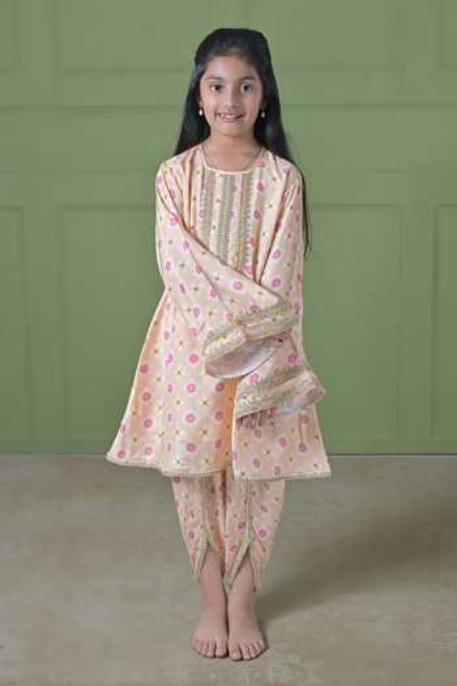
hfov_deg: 29.2
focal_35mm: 46
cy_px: 343
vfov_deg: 42.7
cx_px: 228
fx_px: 876
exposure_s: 1/160
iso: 640
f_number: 4
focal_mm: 46
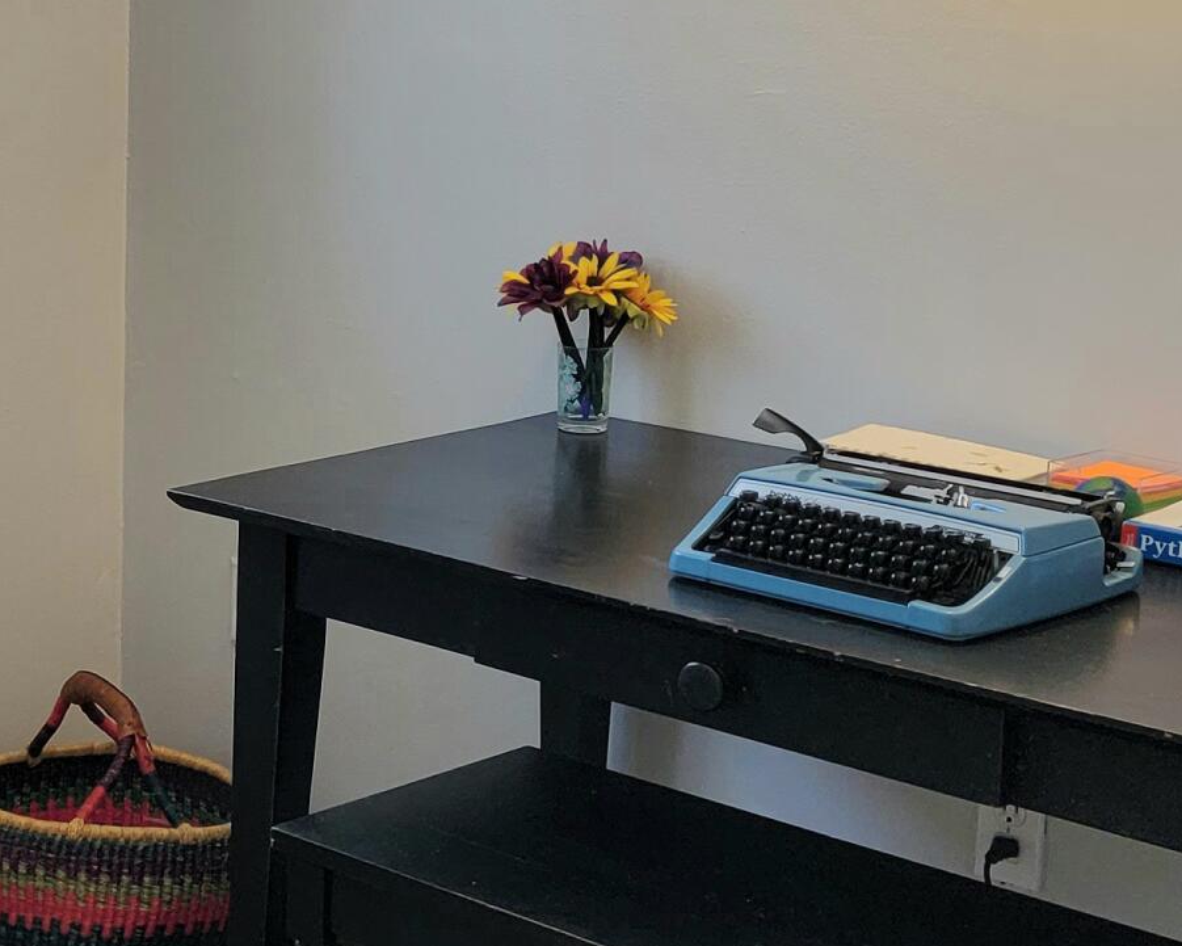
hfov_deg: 23.5
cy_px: 311
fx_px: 2729
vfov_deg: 19.6
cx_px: 14
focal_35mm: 78
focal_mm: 6.7
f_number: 1.8
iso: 64
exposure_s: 1/120
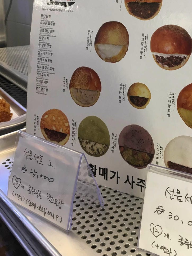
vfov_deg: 38.6
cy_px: 62
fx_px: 355
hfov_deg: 29.5
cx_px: 155
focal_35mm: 48
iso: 50
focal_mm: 4.15
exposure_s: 1/30
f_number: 2.2
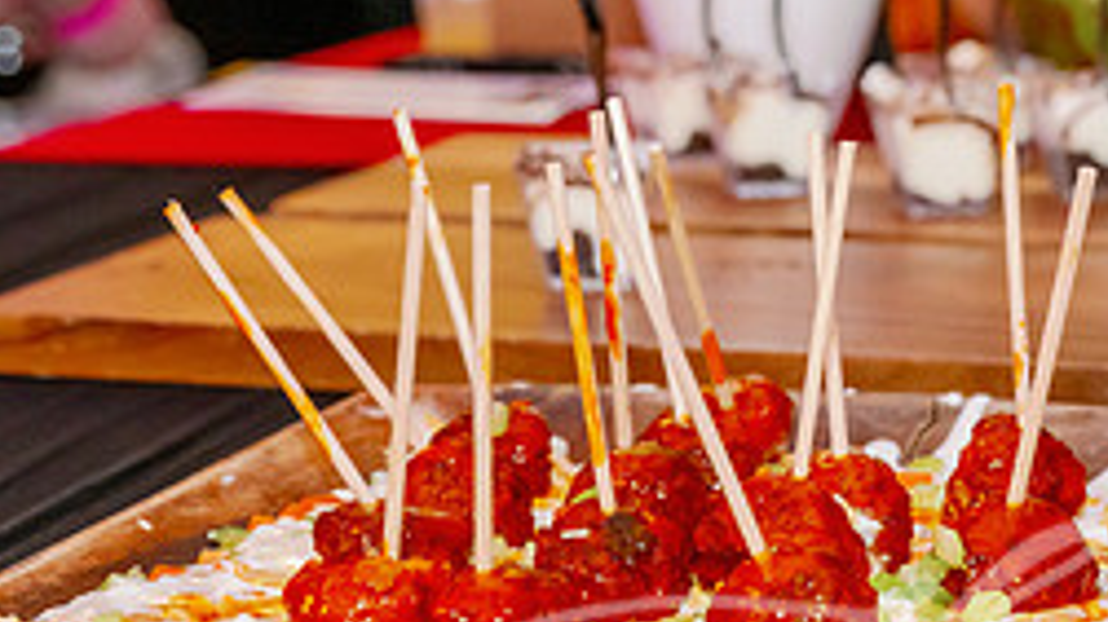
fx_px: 3701
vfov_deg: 9.6
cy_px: 271
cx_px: 852
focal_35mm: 126
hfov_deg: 16.9
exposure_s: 1/80
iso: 1600
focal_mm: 52
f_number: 5
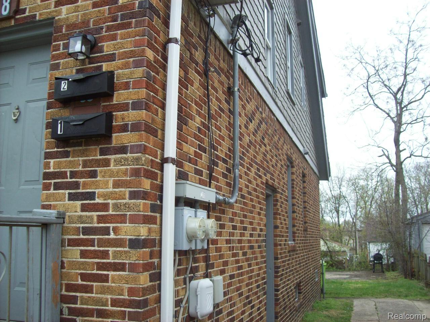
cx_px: 215
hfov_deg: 51.4
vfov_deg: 39.7
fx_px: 447
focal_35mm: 36
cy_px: 161
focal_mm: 6
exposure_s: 1/249
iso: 80
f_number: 2.7
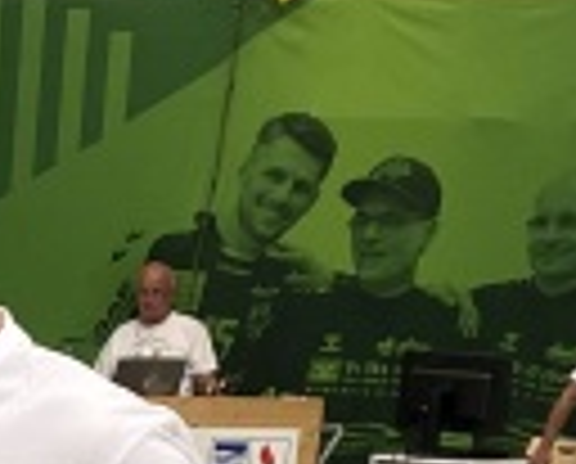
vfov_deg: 8.9
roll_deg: -0.7
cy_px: 1081
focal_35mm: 158
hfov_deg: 10.8
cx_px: -684
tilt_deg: -20.4
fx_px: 2700
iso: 64
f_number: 1.8
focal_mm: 4.25
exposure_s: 1/100
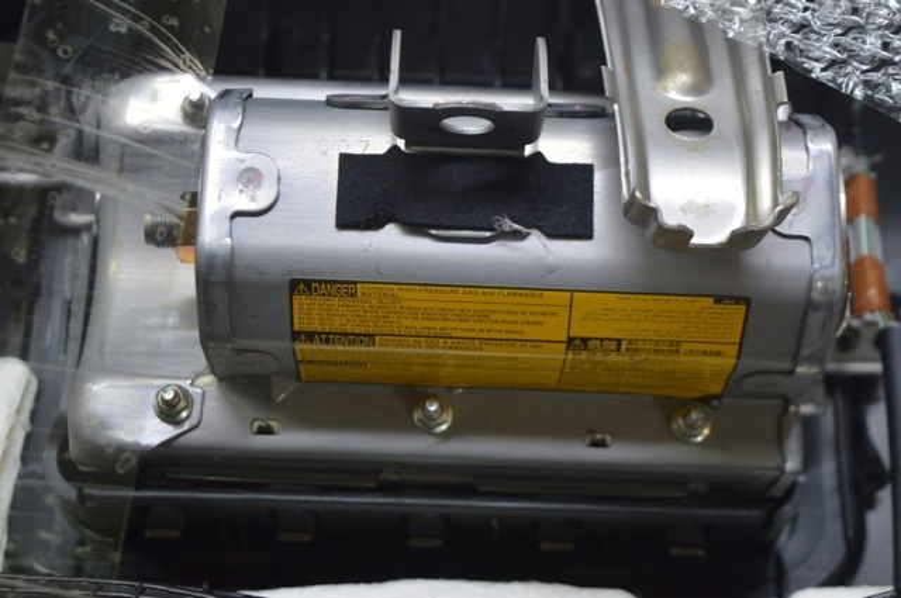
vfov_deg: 18.9
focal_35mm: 72
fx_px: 1800
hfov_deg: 28.1
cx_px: 450
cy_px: 299
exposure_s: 1/20
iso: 400
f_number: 5.6
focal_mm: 48
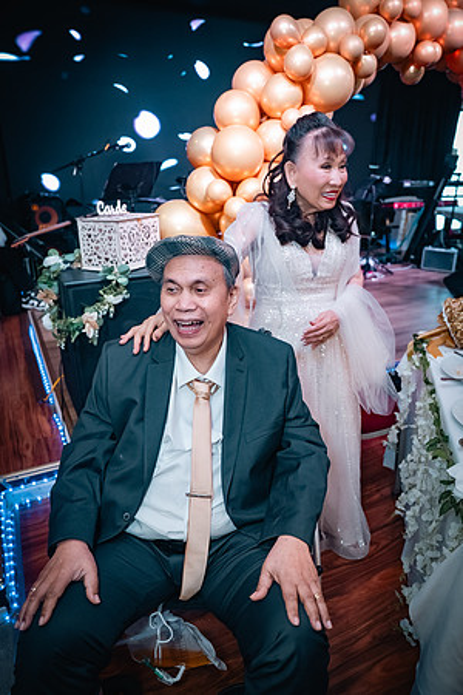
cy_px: 348
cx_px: 232
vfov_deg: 73.7
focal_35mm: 24
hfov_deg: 53.1
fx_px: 463
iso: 1000
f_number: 2.8
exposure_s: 1/160
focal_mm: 24
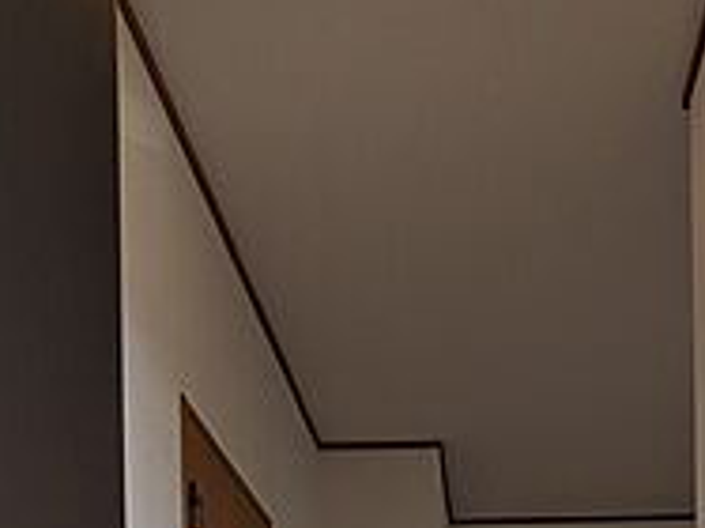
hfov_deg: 39.2
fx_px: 977
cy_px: 826
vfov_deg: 23.2
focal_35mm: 48
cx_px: 471
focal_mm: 1.83
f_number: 2.2
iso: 49
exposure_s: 1/221
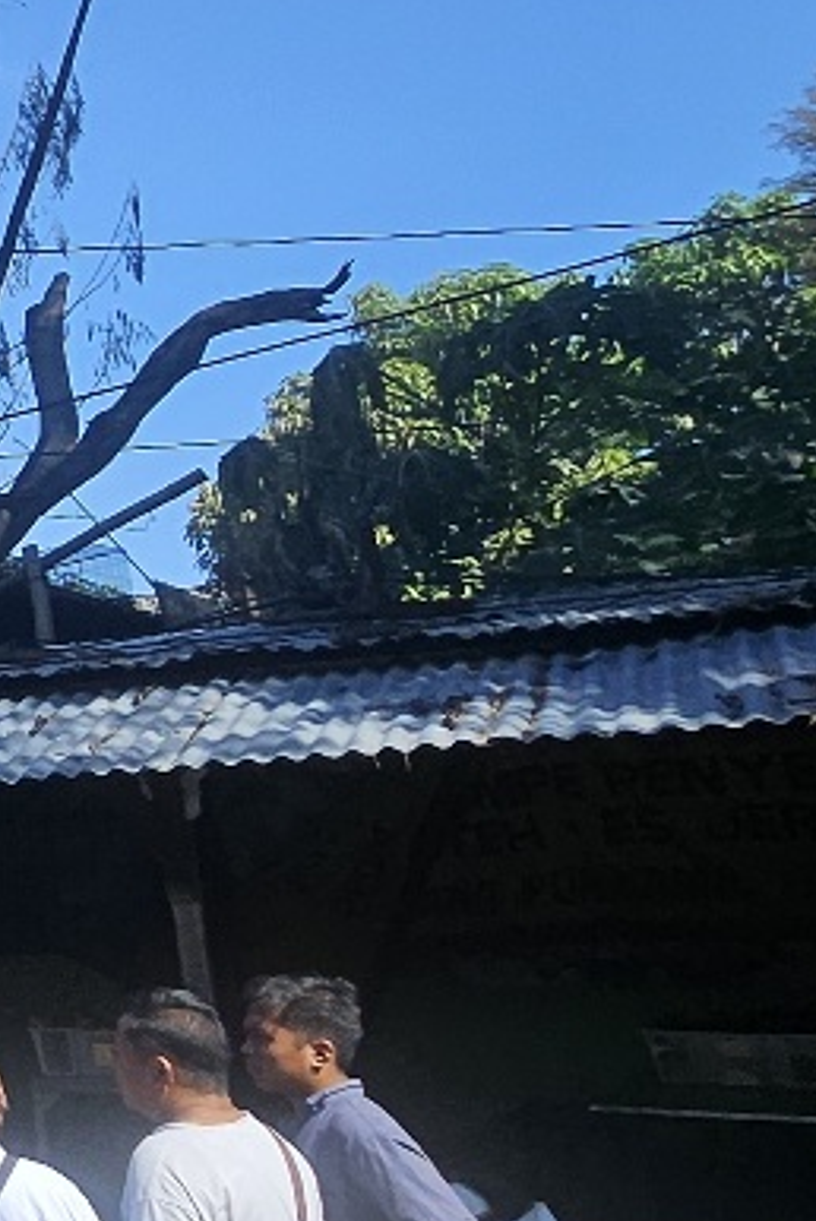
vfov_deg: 35.6
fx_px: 1900
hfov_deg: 15.7
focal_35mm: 56
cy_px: 566
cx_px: -1037
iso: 32
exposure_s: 1/1111
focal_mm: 1.74
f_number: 2.2
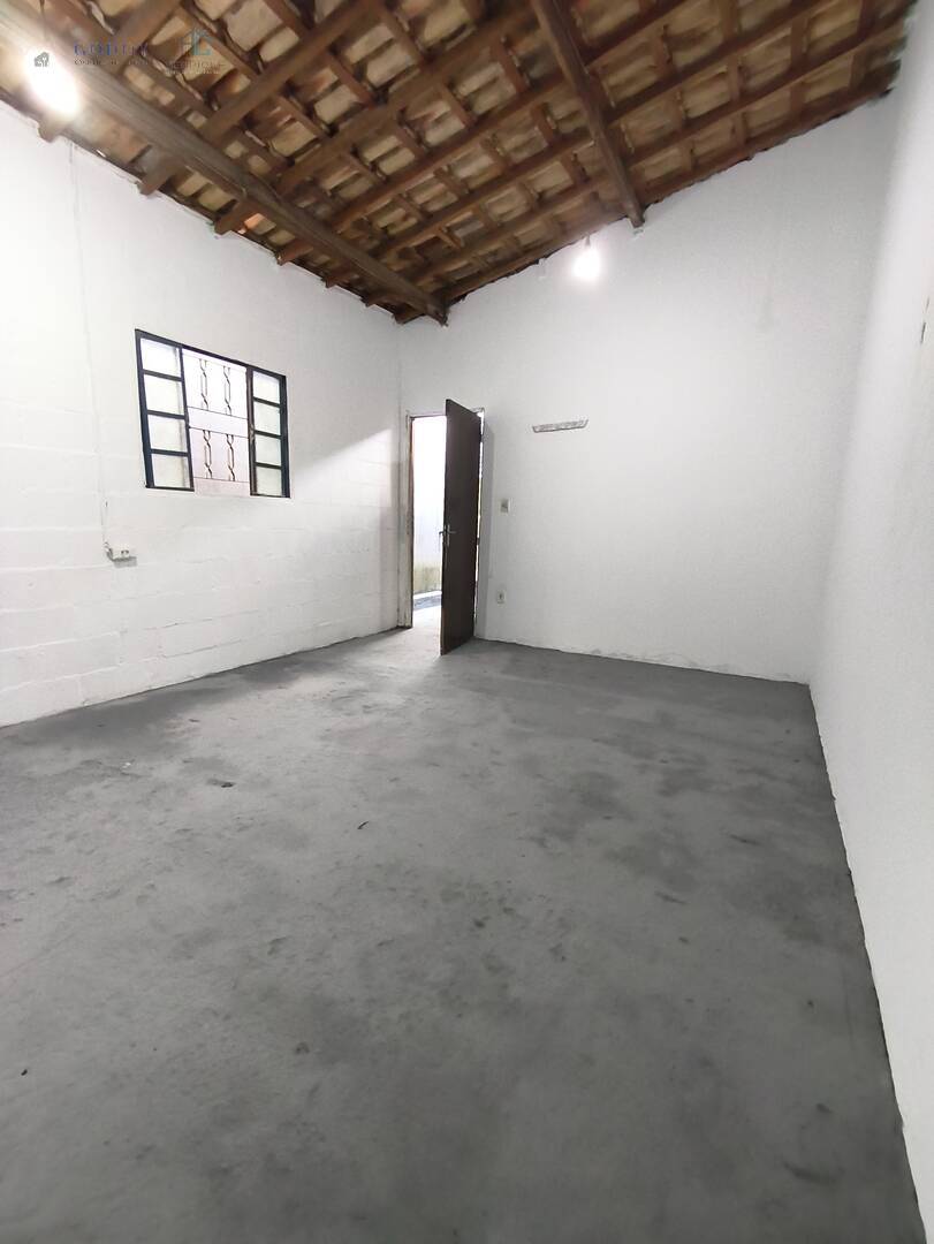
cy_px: 622
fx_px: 539
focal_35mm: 15
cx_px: 467
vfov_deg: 98.1
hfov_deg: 81.8
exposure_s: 1/30
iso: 640
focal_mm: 1.65
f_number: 2.2
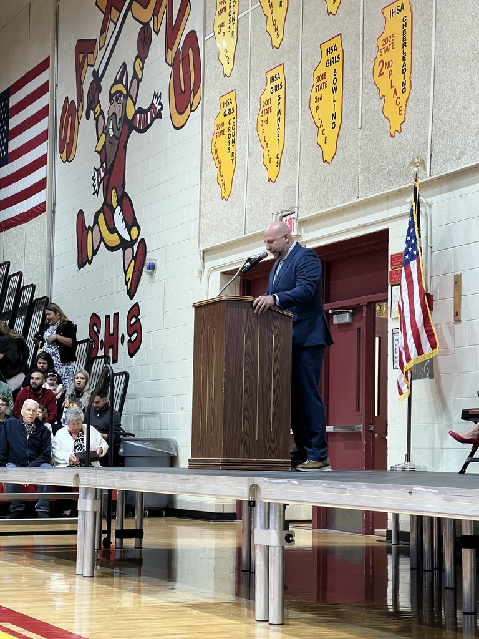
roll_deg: -0.7
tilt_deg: +6.2
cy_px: 320
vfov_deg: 25.3
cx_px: 240
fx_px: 1421
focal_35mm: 77
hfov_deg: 19.1
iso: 320
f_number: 2.8
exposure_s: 1/60
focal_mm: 9
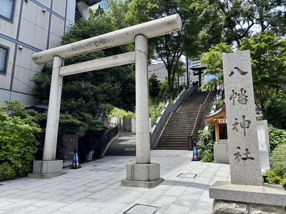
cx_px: 143
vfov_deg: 53.1
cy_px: 107
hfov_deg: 67.3
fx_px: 215
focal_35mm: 26
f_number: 1.6
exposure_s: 1/1164
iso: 50
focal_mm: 5.96
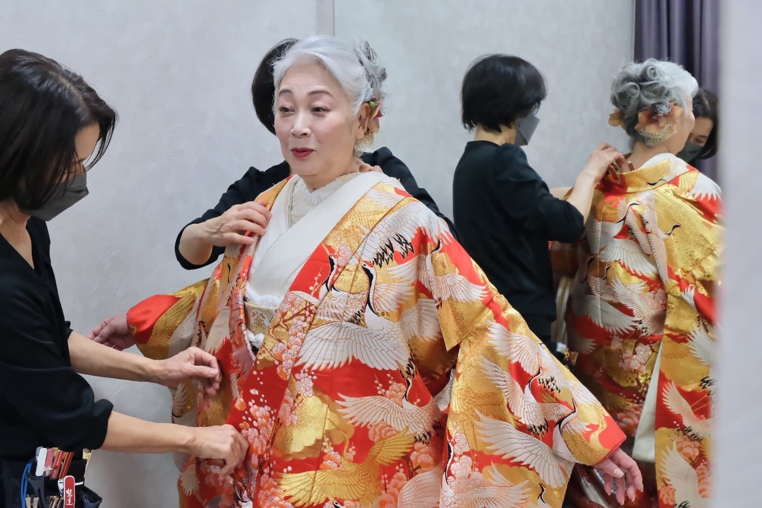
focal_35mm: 45
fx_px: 952
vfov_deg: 29.9
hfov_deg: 43.6
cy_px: 254
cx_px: 381
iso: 3200
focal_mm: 30.1
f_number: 7.1
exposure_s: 1/125
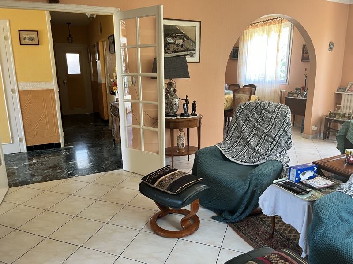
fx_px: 265
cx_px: 176
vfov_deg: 53.1
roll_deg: +0.6
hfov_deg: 67.3
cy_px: 132
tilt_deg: -13.0
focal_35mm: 26
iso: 125
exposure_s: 1/60
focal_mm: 5.1
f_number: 1.6
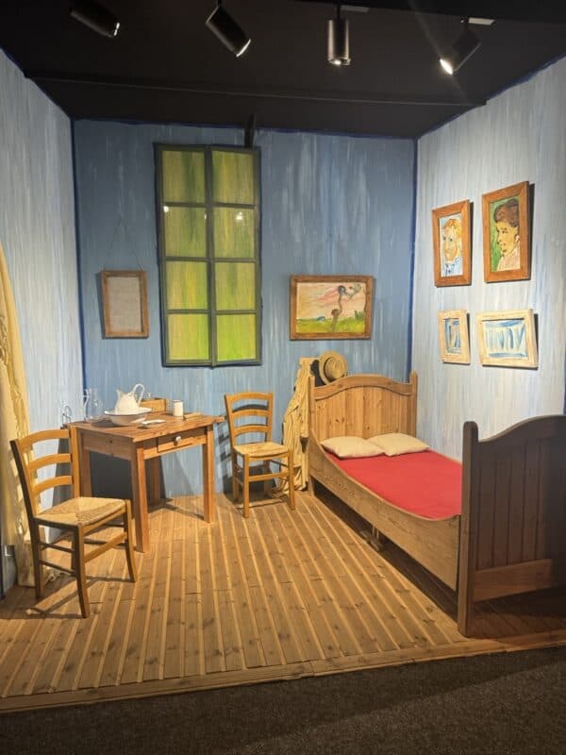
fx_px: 523
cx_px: 283
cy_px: 378
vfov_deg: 71.6
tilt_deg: -4.9
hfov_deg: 56.8
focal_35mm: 24
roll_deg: +0.5
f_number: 1.78
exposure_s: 1/60
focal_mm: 6.86
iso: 200
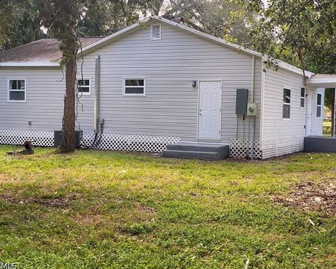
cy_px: 135
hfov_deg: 34.1
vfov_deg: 27.6
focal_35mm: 55
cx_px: 165
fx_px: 547
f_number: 2
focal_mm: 6
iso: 25
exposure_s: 1/122
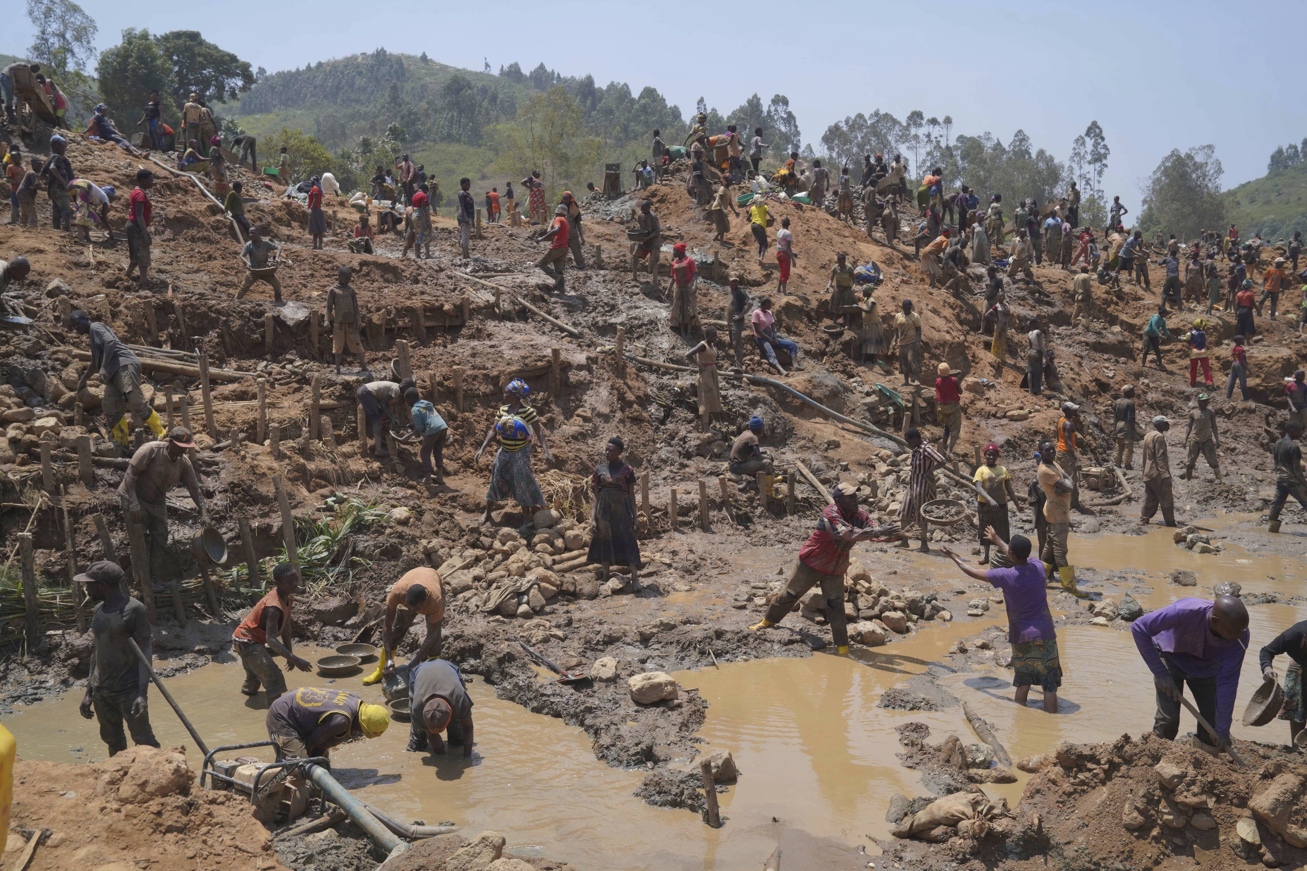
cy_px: 436
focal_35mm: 33
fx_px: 1198
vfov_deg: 40.0
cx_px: 654
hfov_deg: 57.2
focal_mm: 33
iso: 320
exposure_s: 1/640
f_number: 7.1
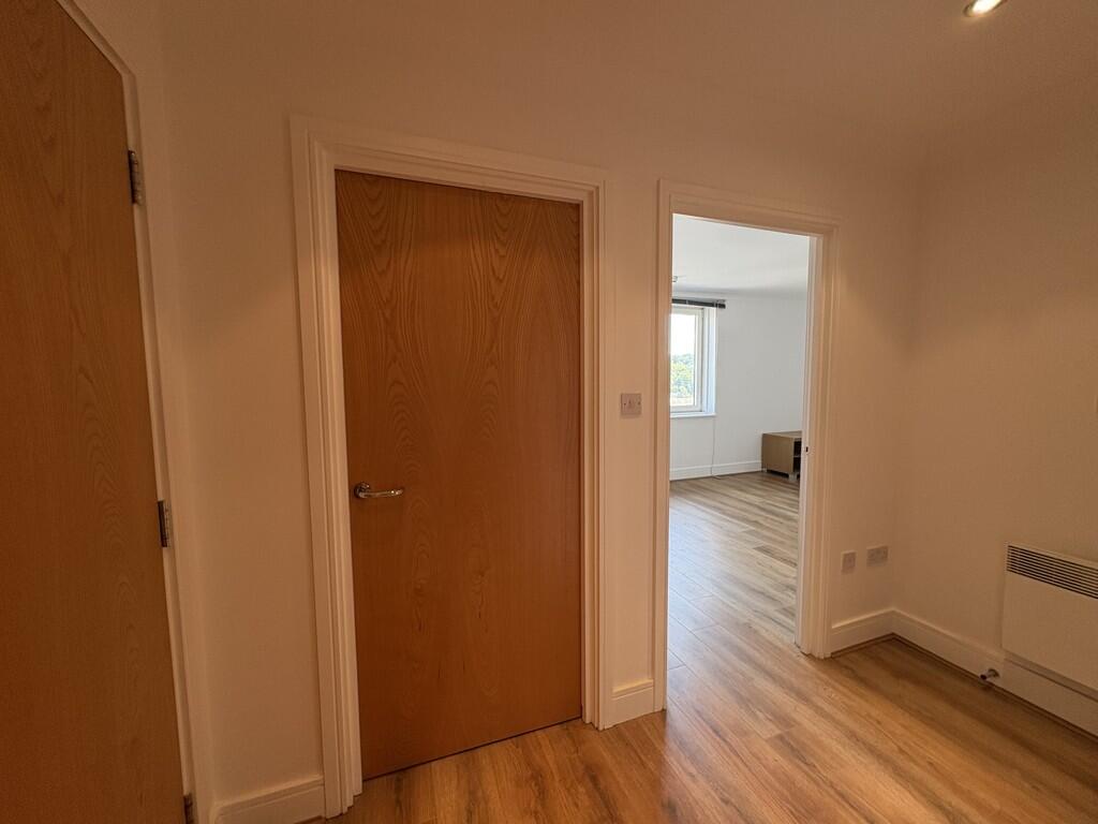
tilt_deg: -4.8
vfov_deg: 85.7
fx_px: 444
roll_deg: +1.4
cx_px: 549
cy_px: 412
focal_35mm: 14
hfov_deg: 102.1
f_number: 2.2
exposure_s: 1/100
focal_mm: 2.22
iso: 250
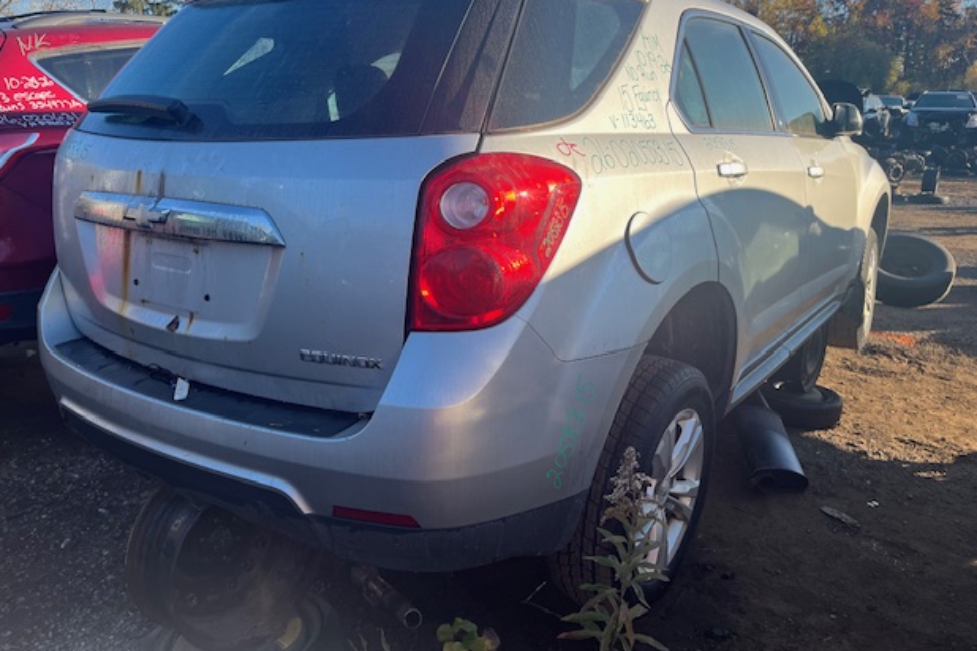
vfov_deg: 46.3
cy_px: 289
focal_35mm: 28
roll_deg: -0.7
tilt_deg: -13.8
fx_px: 760
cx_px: 496
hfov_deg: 65.5
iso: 50
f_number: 1.6
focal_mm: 5.1
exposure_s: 1/1186
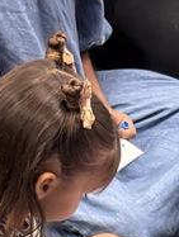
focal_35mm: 142
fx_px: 976
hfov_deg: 9.8
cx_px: 341
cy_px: 577
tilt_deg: -57.5
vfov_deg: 11.4
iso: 160
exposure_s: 1/60
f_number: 1.6
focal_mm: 5.96
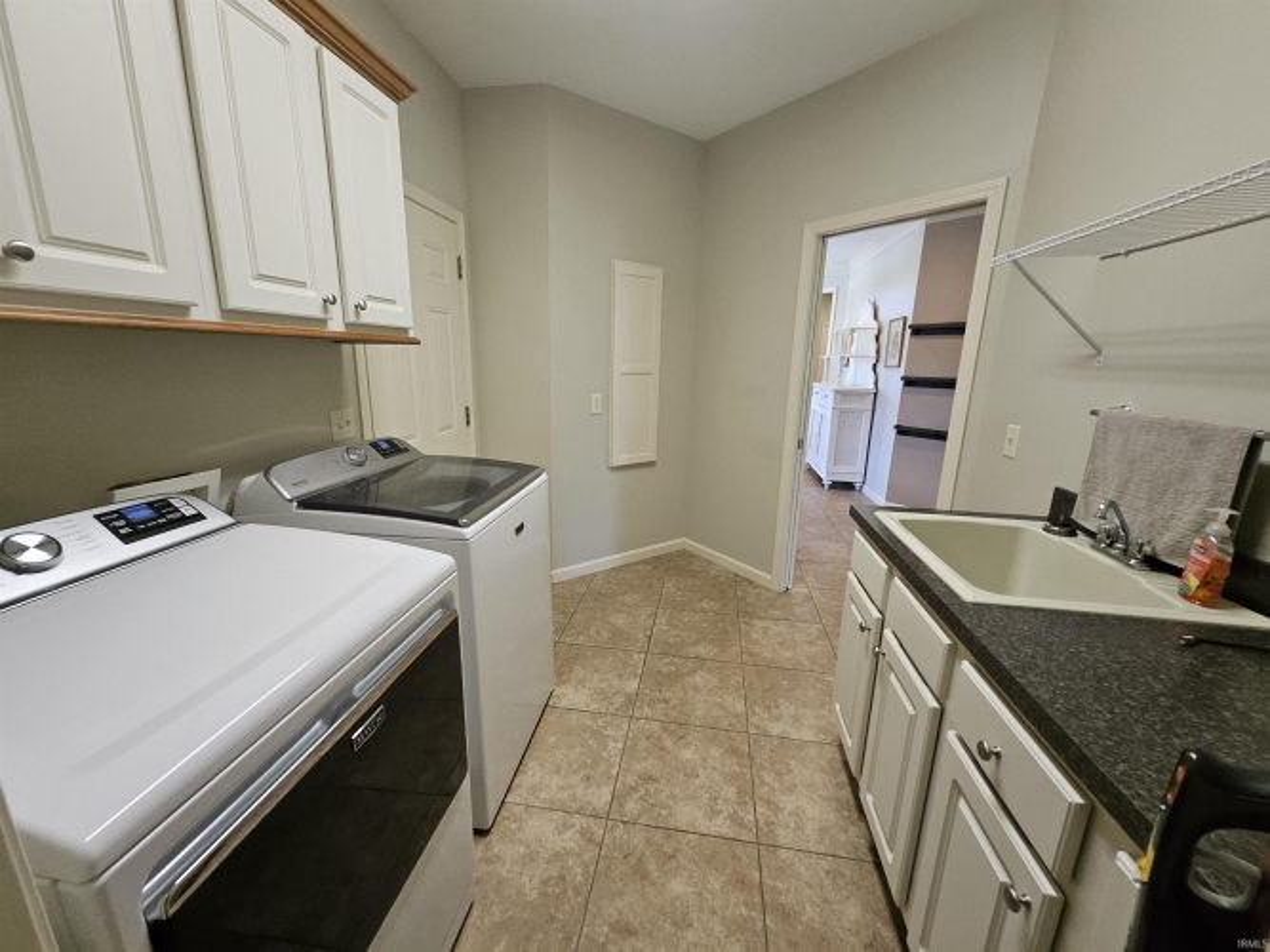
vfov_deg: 89.9
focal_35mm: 13
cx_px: 635
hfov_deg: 106.2
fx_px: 477
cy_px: 476
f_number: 2.2
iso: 160
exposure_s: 1/60
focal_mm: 1.74
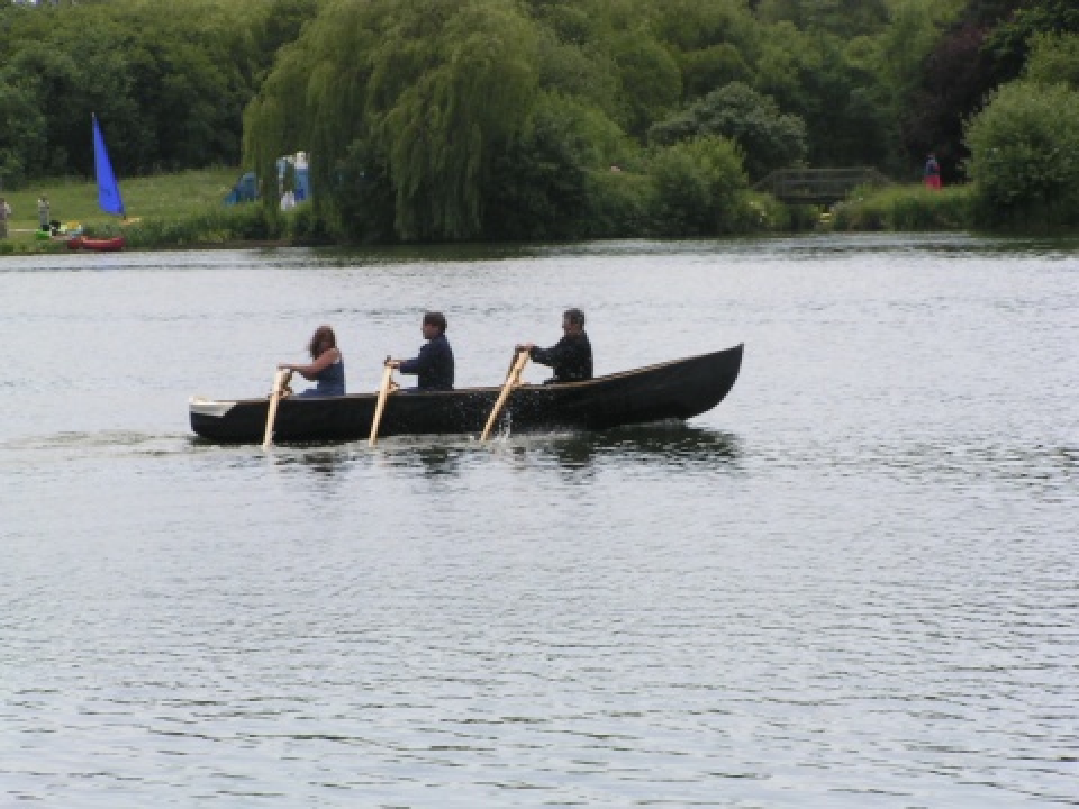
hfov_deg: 11.5
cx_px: 540
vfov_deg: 8.6
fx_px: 5361
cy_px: 404
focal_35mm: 172
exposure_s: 1/400
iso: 50
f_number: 5.6
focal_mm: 26.3
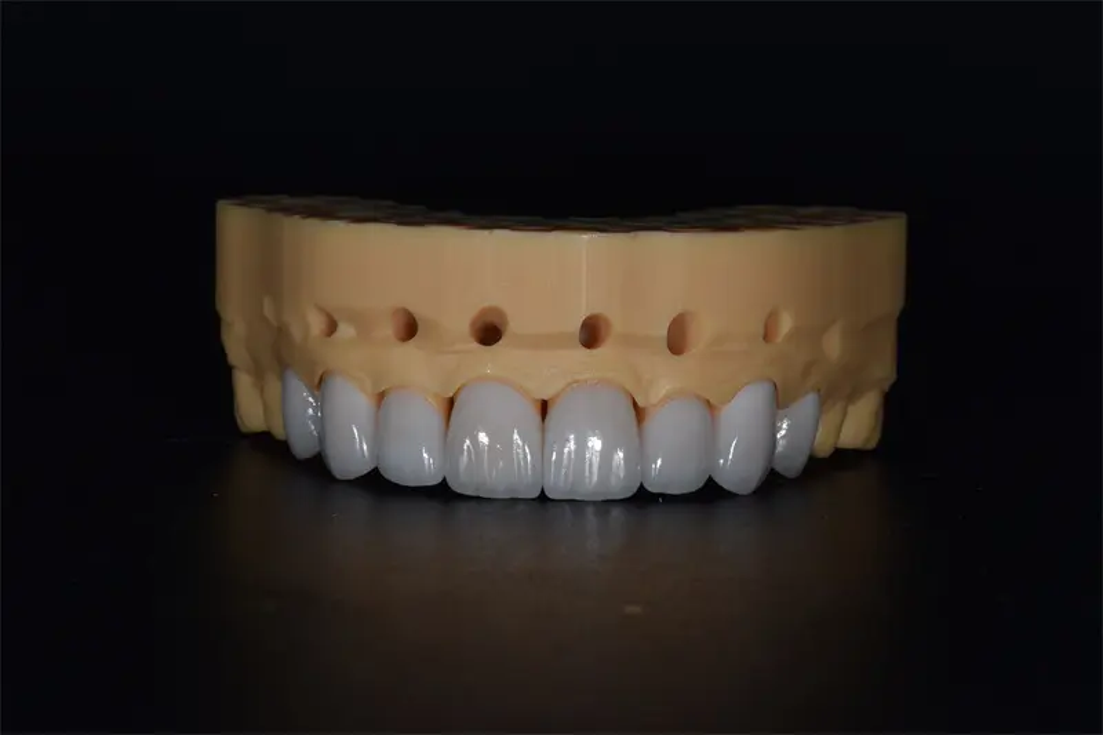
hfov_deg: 13.0
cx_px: 552
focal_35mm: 158
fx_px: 4824
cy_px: 368
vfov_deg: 8.7
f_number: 32
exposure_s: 1/125
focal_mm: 105
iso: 125
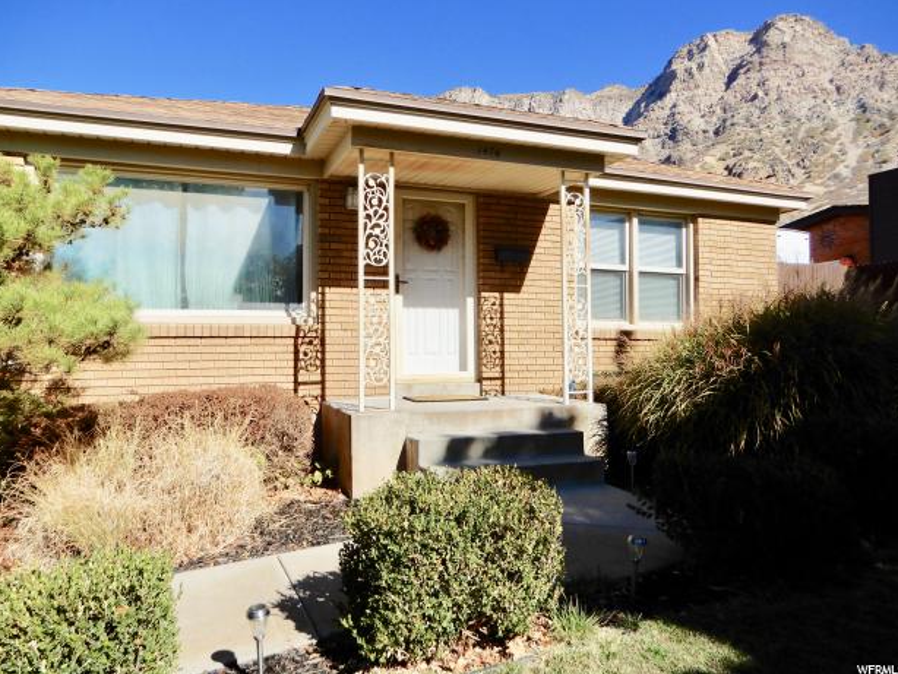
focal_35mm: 25
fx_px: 649
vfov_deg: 54.9
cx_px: 436
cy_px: 325
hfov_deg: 69.4
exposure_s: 1/1600
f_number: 3.4
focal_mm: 4.3
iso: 80
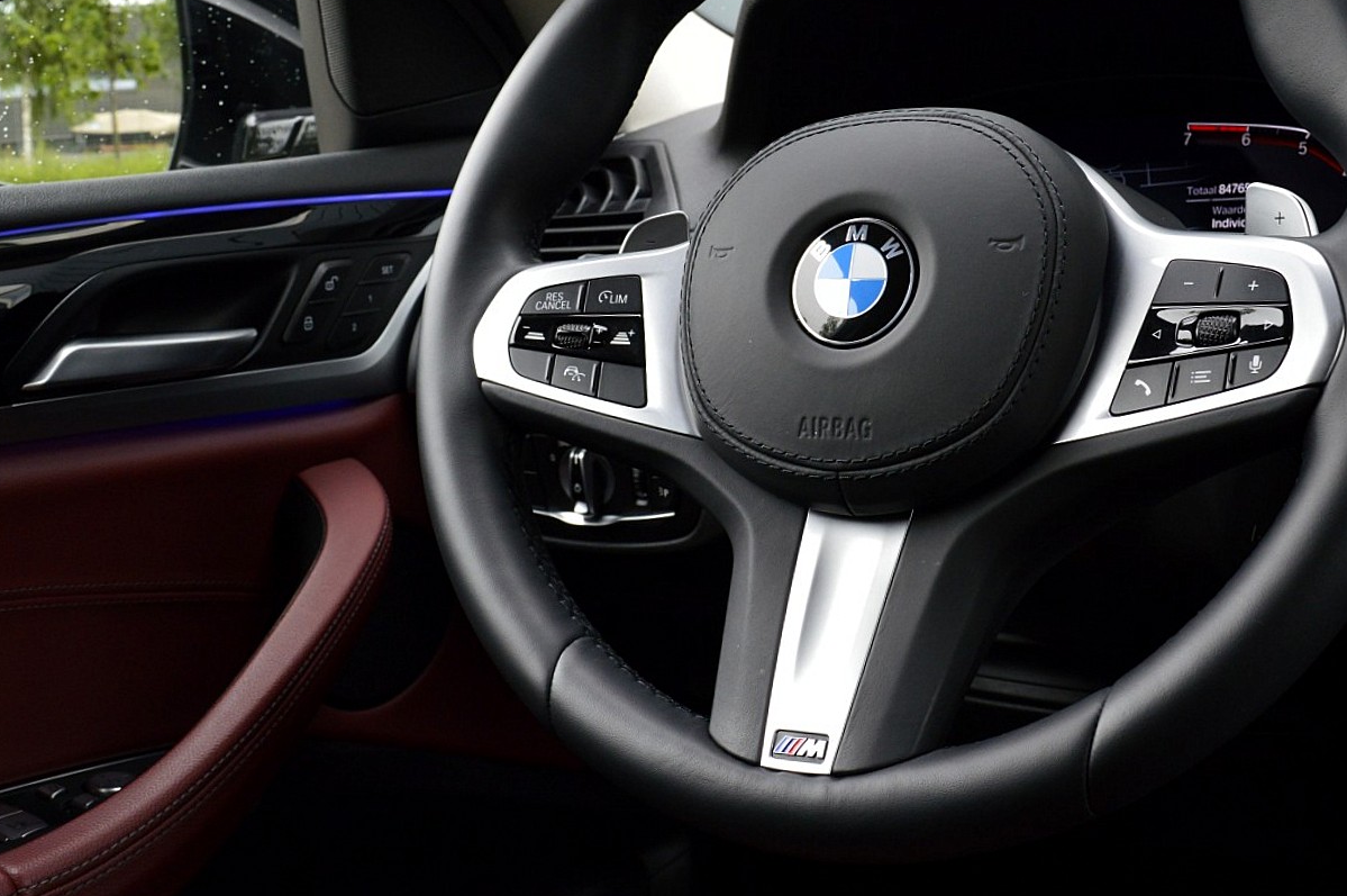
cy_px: 338
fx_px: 1595
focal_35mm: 43
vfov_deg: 31.2
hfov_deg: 45.6
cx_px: 797
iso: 640
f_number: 8
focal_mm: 21
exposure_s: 1/60
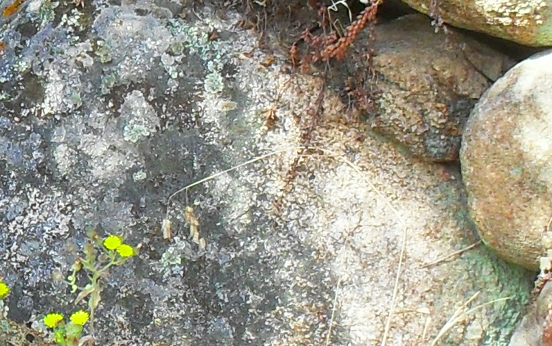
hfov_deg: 12.1
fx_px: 2558
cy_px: 233
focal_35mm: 170
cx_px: -92
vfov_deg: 7.7
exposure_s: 1/250
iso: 100
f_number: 3.2
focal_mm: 6.3
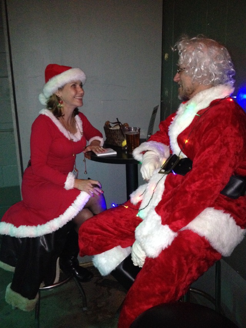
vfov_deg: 52.6
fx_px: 332
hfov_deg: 40.7
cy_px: 164
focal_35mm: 35
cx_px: 123
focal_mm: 4.28
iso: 500
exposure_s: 1/16
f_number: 2.4
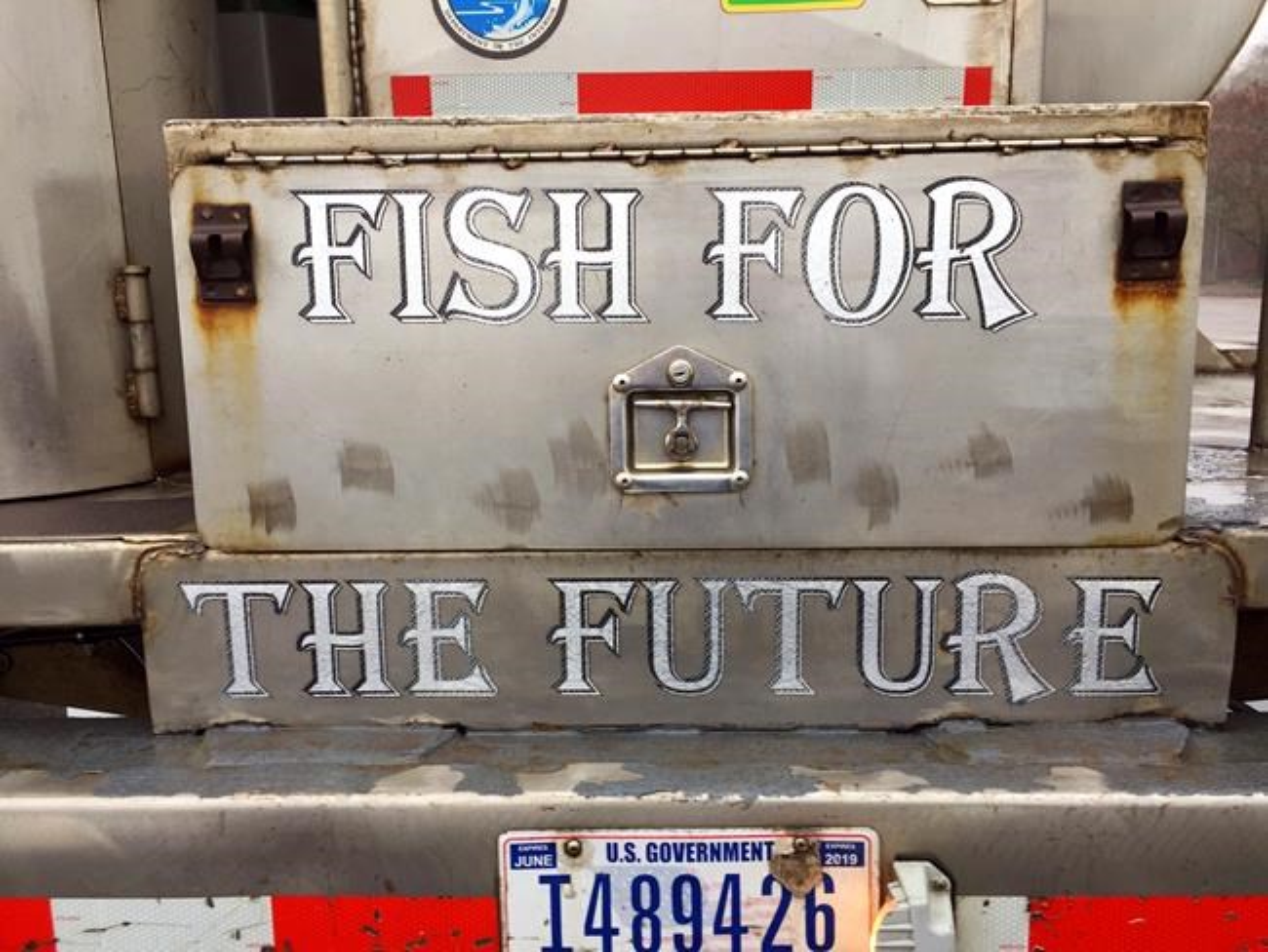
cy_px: 476
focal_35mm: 29
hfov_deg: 61.6
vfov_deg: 48.3
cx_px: 634
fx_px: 1063
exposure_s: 1/60
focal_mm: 4.15
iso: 40
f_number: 2.2
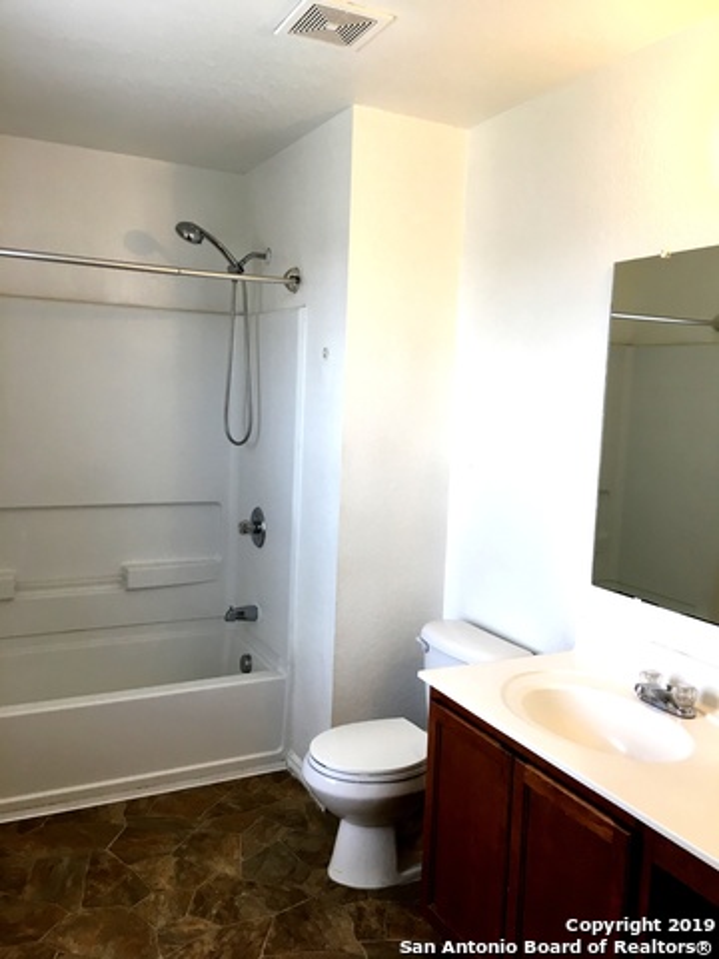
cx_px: 360
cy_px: 480
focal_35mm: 29
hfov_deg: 48.2
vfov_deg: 61.7
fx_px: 803
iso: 25
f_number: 2.2
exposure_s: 1/40
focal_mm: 4.15
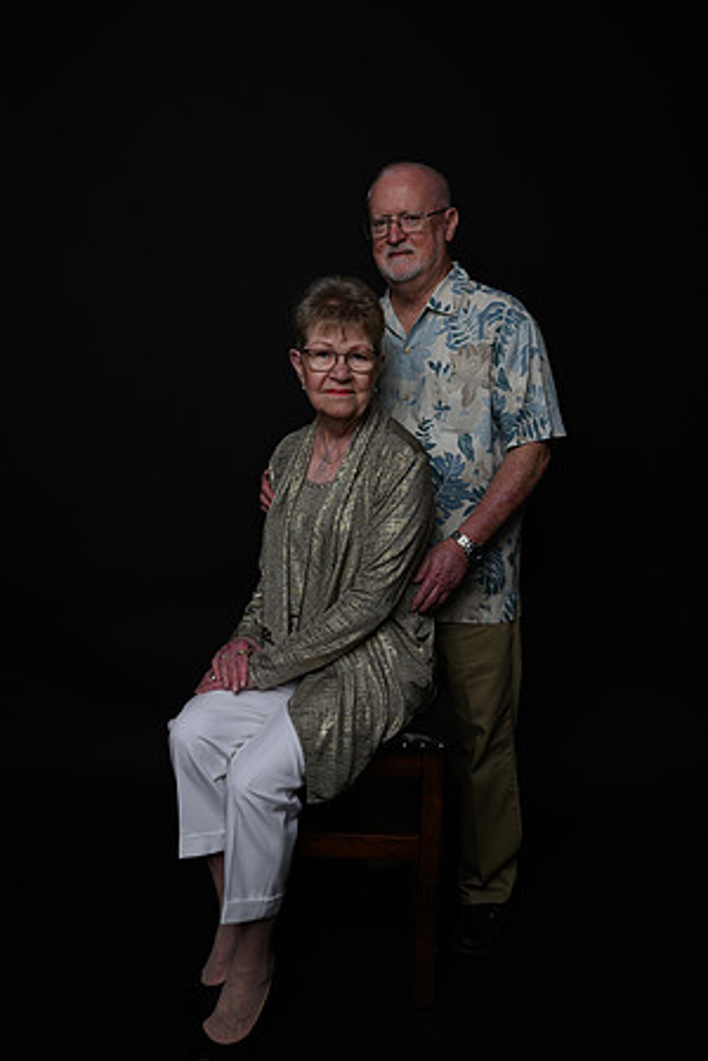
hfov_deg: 41.1
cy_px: 530
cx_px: 354
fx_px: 944
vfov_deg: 58.7
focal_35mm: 32
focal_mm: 32
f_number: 10
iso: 400
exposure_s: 1/125
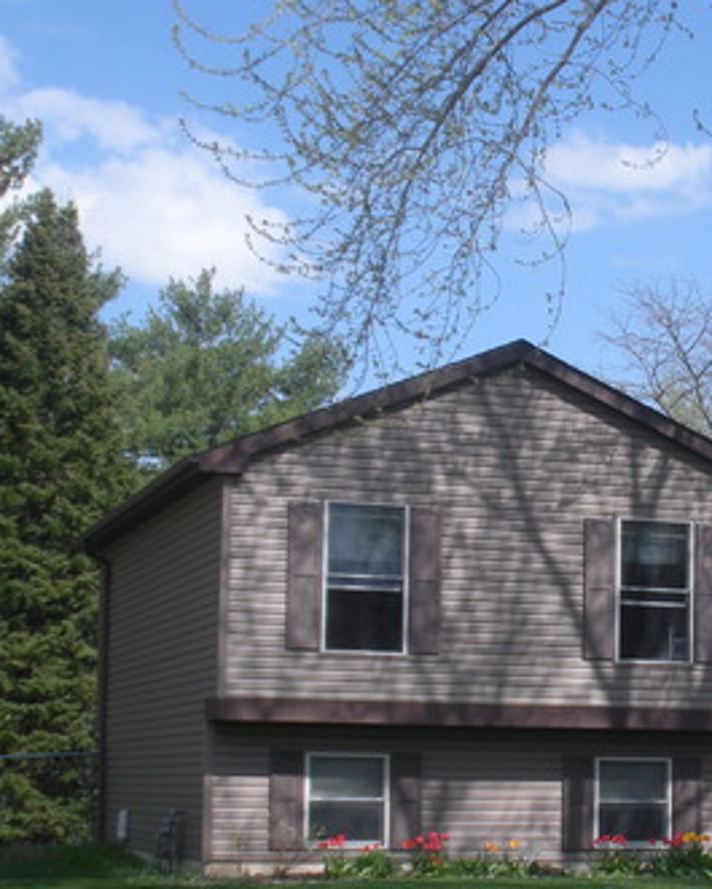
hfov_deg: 17.9
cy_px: 548
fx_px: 2185
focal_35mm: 83
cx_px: 758
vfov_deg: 23.0
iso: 64
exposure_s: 1/417
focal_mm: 7.7
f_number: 4
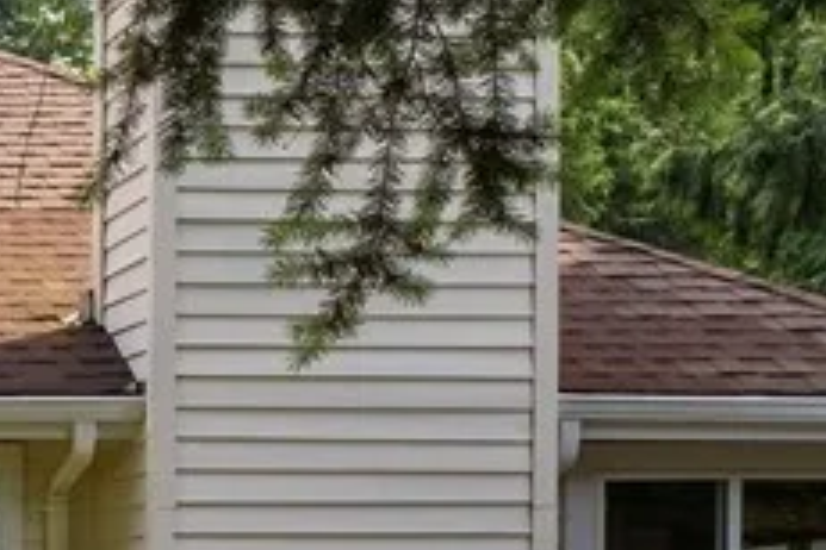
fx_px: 2524
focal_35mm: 110
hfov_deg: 15.3
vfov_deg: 12.0
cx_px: -771
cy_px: 773
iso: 200
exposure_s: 1/50
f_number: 7.1
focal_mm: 10
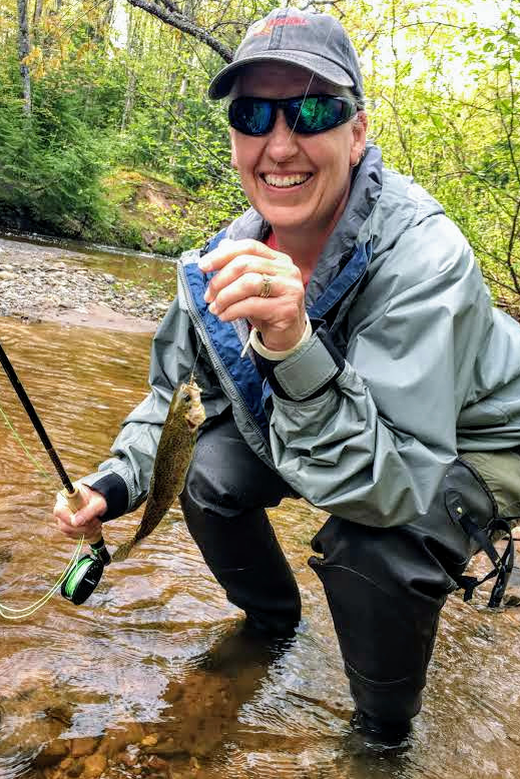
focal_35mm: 31
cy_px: 380
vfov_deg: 60.3
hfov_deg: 42.3
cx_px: 249
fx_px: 671
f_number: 2.2
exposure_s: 1/120
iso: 25
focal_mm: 4.15
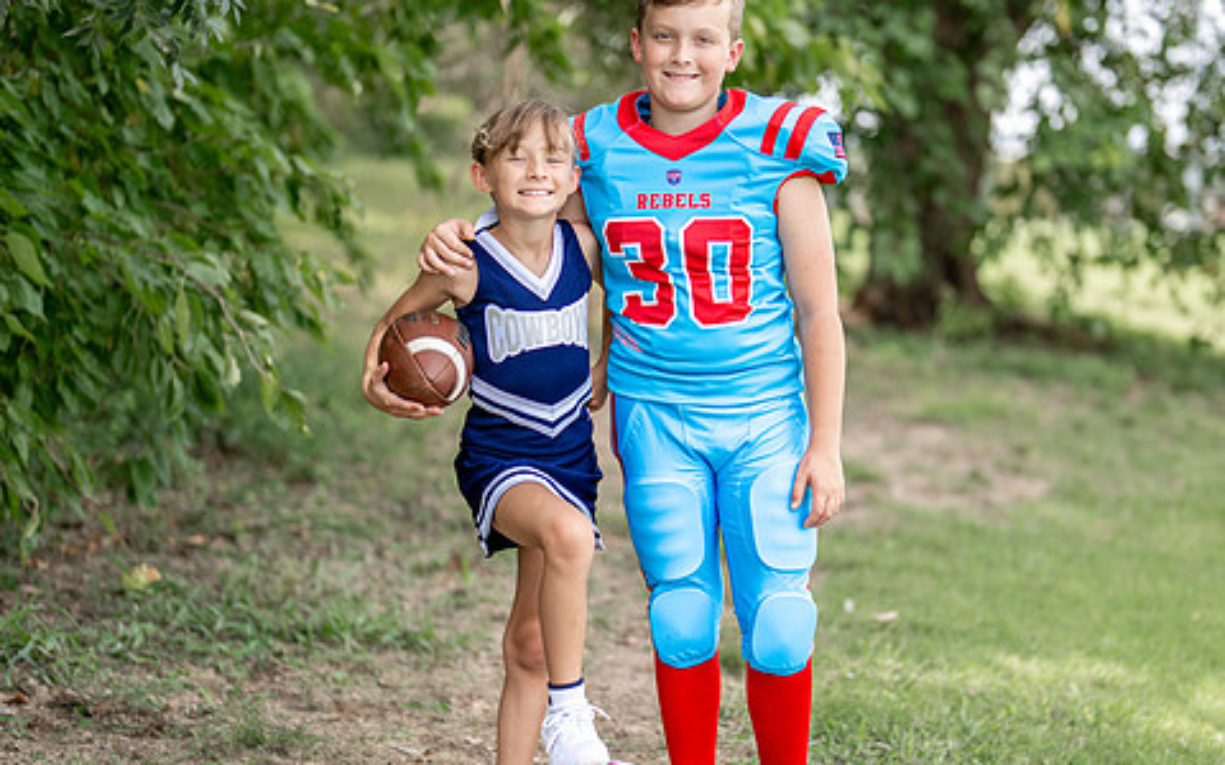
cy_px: 415
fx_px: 2671
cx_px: 701
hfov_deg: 25.8
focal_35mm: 80
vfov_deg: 16.3
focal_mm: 50
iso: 100
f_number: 1.2
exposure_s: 1/2000
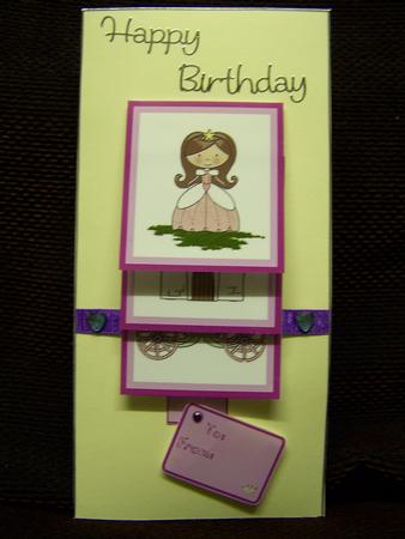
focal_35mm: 38
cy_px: 270
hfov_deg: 37.8
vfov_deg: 49.0
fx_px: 592
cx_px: 202
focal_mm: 6.3
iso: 160
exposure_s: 1/25
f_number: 2.8
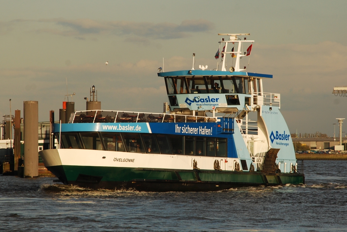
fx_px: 1954
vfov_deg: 6.8
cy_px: 116
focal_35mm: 202
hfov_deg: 10.1
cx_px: 174
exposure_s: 1/250
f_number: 10
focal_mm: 135
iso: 200
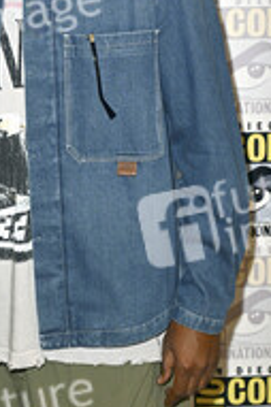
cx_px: 53
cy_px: 111
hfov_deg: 11.6
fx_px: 1323
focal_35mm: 117
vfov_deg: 17.4
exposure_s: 1/250
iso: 2000
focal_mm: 56
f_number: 6.3
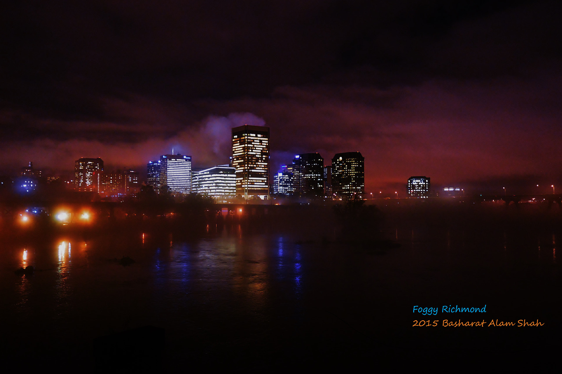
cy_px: 192
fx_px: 515
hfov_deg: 57.2
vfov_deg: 39.9
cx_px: 273
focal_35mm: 33
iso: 12800
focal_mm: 31
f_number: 4
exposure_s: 1/10
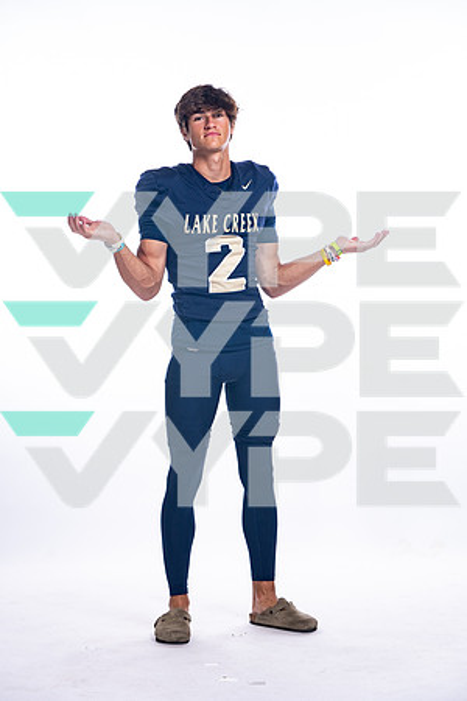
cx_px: 234
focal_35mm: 100
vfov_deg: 20.4
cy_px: 350
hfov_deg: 13.7
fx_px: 1946
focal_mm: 100
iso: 400
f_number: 6.3
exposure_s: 1/250
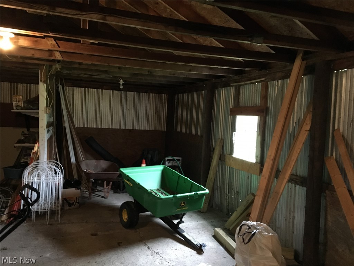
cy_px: 133
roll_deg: -2.1
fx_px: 297
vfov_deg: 48.2
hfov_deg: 61.7
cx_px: 177
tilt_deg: -2.5
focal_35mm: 29
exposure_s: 1/15
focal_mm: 4.15
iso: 250
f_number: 2.2
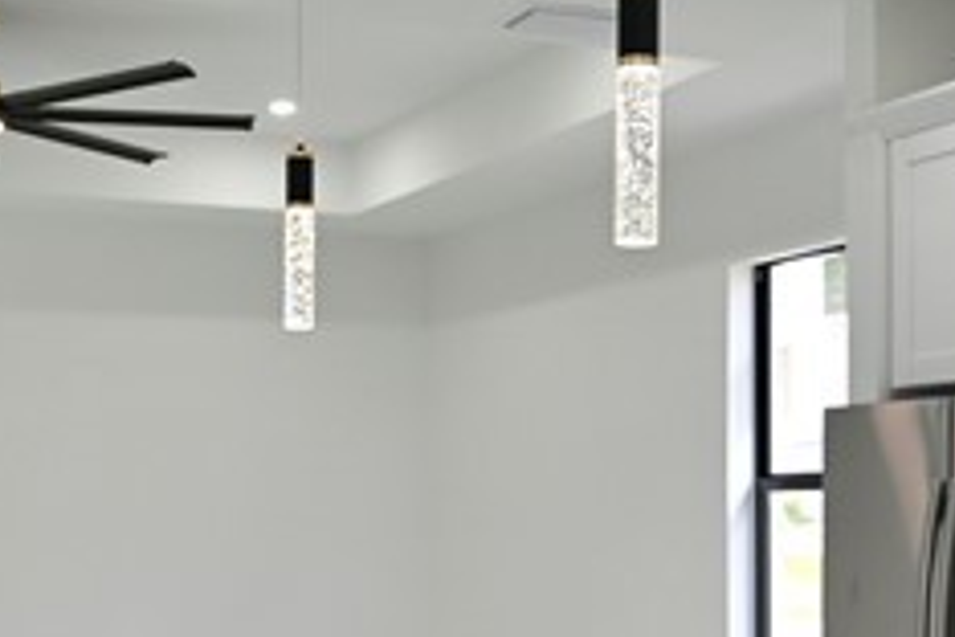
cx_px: 361
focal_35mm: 65
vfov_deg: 20.7
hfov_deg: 30.8
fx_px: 1724
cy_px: 480
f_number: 4
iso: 400
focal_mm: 14
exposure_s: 1/200
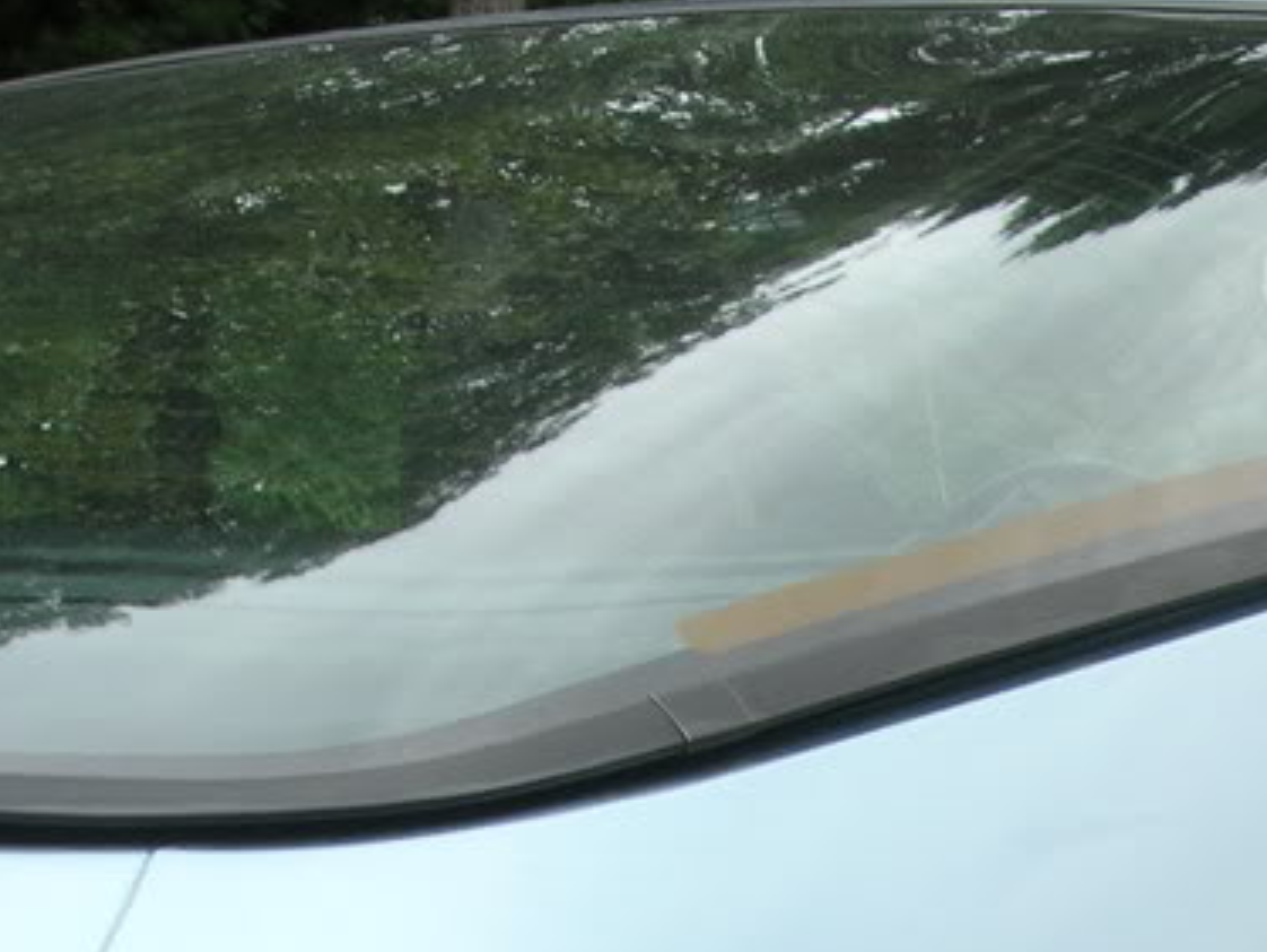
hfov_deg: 17.7
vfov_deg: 13.7
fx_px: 3809
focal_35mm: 104
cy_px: 1260
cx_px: 1650
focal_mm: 7.8
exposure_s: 1/114
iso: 64
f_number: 4.8
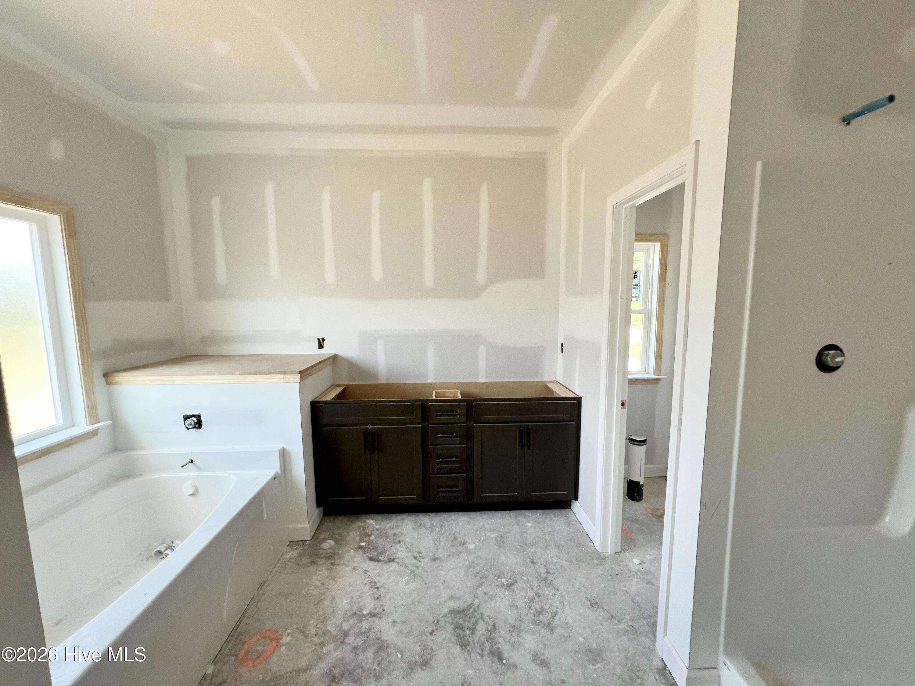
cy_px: 343
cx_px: 458
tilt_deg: -8.9
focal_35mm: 13
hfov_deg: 106.2
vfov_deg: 89.9
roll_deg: +0.7
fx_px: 344
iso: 64
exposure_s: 1/99
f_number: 1.8
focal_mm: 1.57
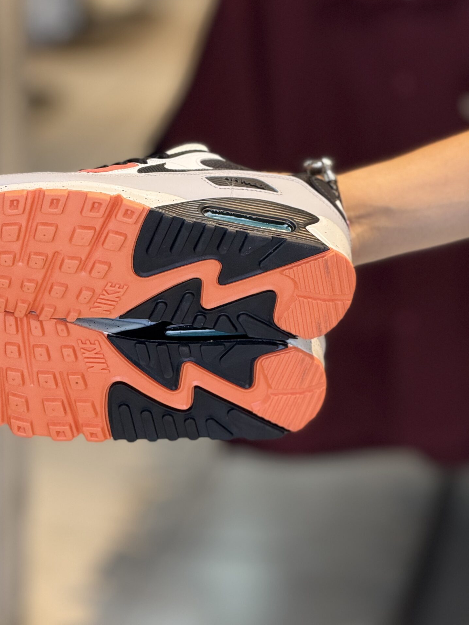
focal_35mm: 161
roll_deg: -1.2
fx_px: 2908
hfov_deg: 9.2
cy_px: 331
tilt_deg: -14.0
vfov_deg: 12.3
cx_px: 157
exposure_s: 1/100
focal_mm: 15.66
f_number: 2.8
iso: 160
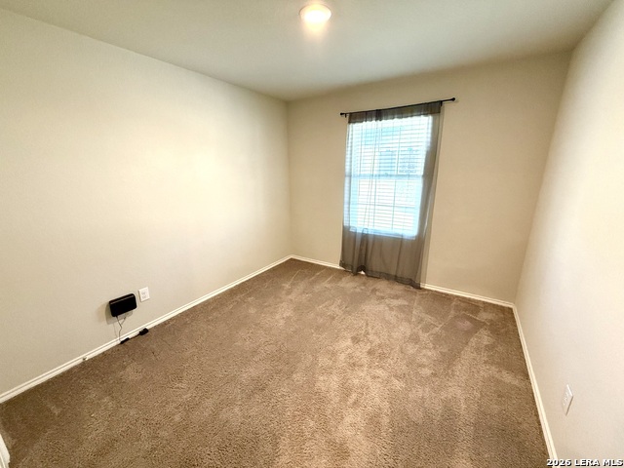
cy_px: 234
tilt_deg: -14.8
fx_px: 252
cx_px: 312
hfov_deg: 102.1
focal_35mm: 14
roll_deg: +0.3
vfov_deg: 85.7
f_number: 2.2
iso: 400
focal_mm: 2.22
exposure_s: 1/120
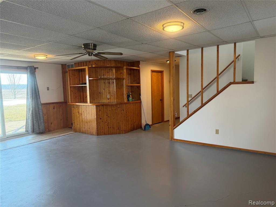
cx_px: 138
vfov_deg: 56.8
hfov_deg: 71.6
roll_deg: +1.9
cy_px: 104
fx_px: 191
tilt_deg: -5.2
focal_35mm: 24
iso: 200
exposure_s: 1/137
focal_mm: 6.76
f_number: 1.78
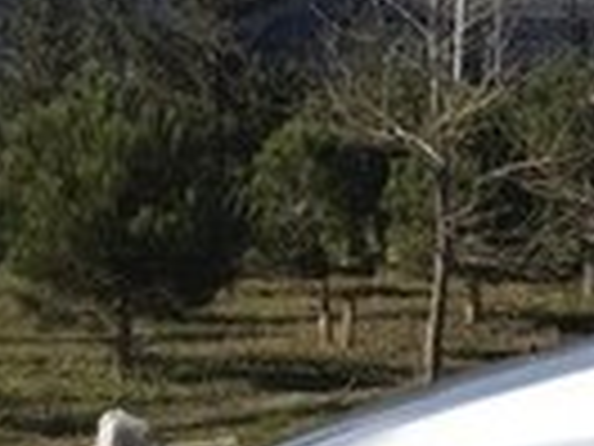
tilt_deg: -3.0
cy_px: 214
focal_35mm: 145
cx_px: 1436
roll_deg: -1.5
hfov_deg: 11.3
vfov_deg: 10.2
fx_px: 2488
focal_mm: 4.15
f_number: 2.2
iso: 32
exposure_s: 1/1883
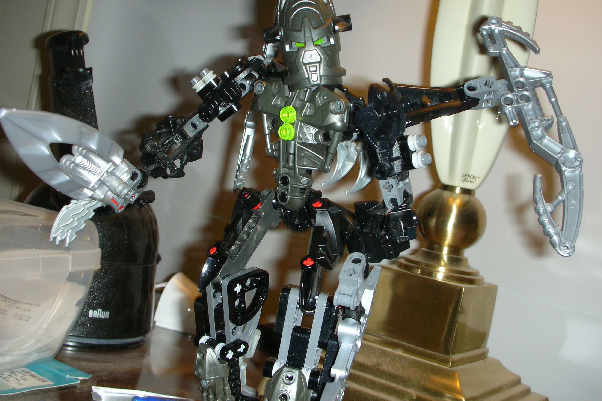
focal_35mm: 48
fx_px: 803
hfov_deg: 41.1
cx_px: 301
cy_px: 179
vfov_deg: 28.1
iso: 50
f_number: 3.5
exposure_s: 1/60.1
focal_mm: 7.7
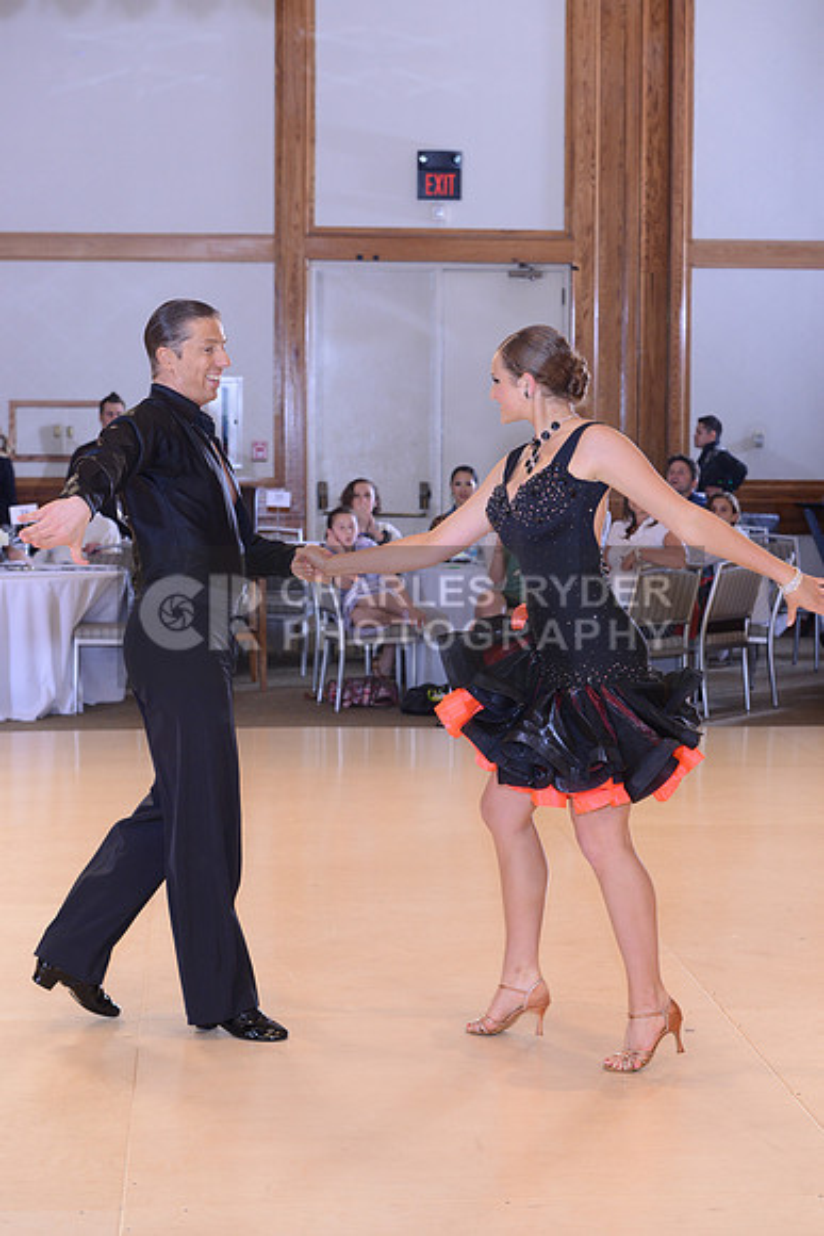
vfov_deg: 28.8
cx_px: 412
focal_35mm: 70
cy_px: 618
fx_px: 2402
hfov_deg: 19.5
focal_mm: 70
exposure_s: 1/250
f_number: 5.6
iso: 1250
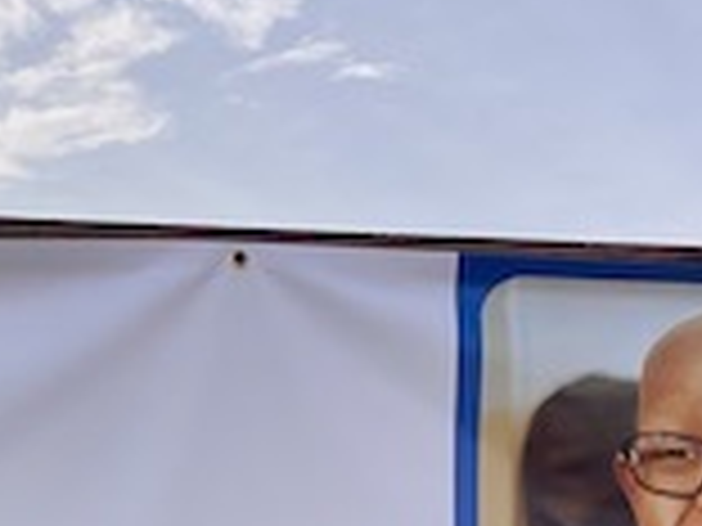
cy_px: 868
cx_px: 297
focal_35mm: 100
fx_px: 2028
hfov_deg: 19.6
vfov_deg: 13.6
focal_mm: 5.1
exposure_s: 1/2488
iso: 32
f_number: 1.6
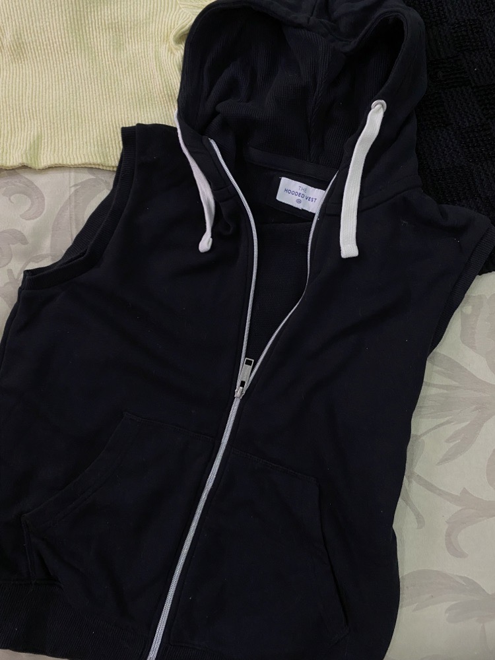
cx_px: 248
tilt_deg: -79.5
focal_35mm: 26
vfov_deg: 67.3
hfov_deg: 53.1
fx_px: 496
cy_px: 330
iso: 250
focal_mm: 4.25
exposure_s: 1/60
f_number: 1.8
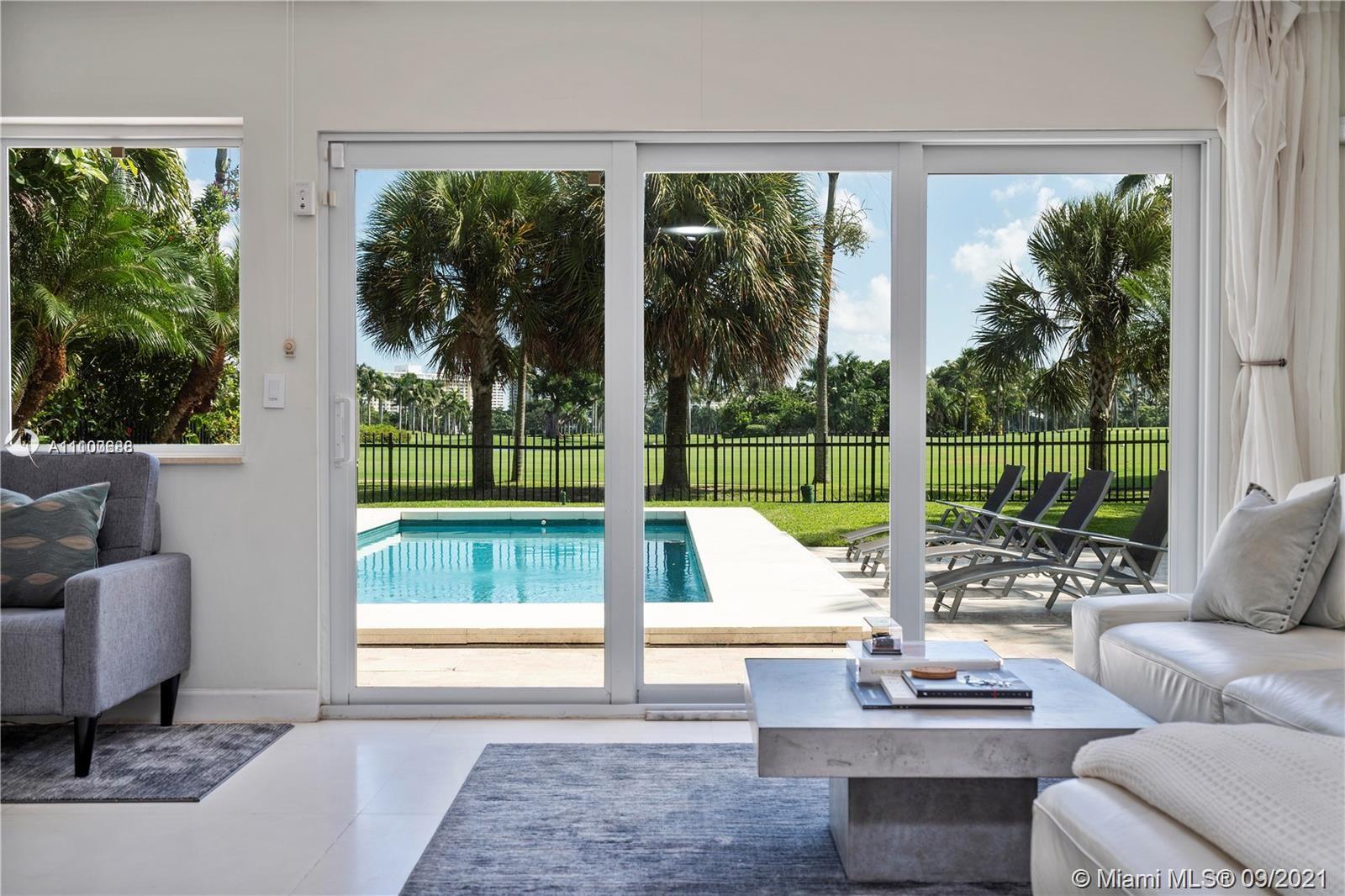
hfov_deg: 54.4
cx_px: 672
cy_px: 448
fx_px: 1307
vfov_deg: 37.8
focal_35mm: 35
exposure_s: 1/160
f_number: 10
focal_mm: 35
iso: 160
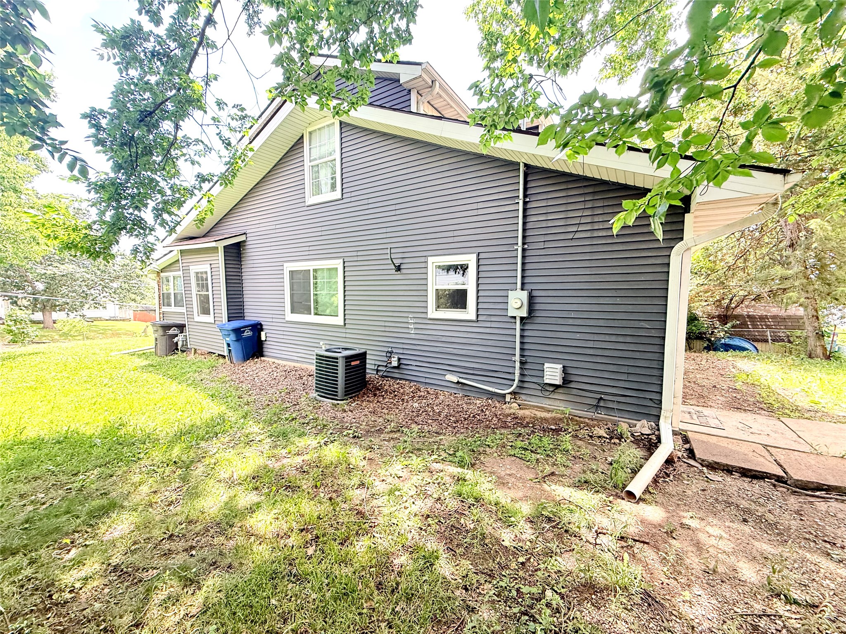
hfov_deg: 102.1
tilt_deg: -4.2
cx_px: 423
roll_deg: -0.6
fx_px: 342
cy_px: 317
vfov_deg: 85.7
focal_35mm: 14
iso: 200
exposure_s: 1/99
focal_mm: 2.22
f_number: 2.2
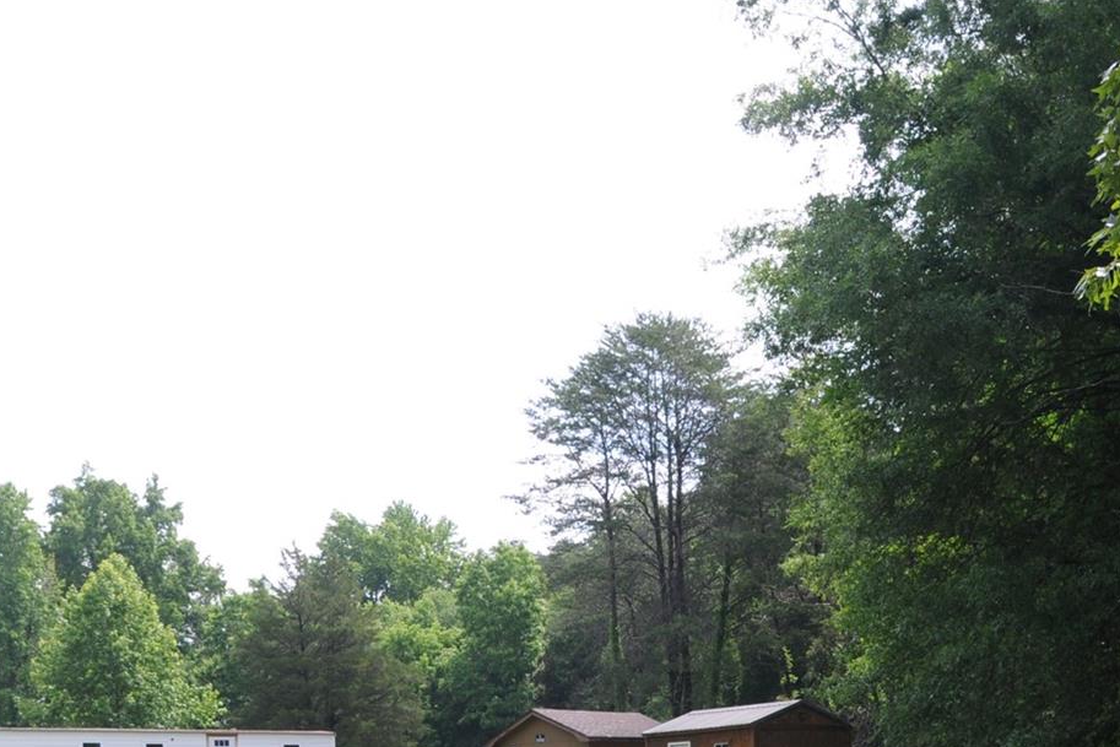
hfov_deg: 34.3
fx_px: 1777
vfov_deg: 22.4
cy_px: 830
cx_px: 829
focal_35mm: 57
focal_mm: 17
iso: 200
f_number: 7.1
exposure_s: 1/250
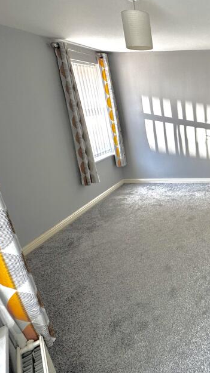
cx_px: 235
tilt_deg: -18.7
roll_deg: +0.9
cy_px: 177
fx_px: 248
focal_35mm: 25
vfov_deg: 74.0
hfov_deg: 37.7
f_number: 2.2
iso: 160
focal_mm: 2.22
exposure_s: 1/99
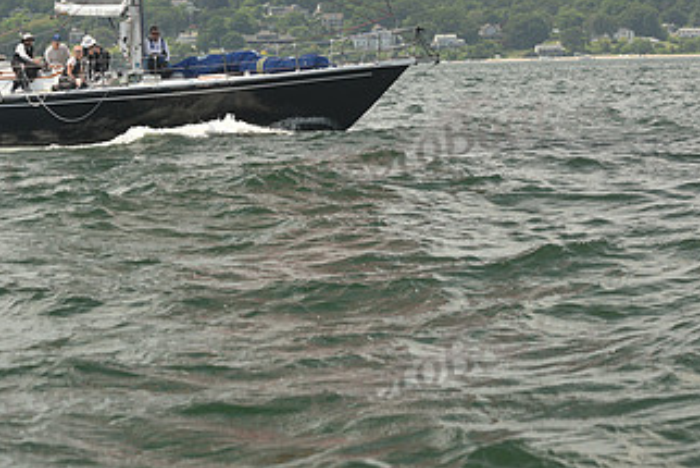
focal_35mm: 126
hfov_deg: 16.2
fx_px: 2451
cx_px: 193
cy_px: 58
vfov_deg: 10.8
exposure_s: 1/640
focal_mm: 70
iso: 250
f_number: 5.6
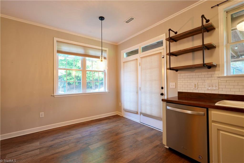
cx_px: 122
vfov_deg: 73.7
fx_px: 108
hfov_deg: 96.8
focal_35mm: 16
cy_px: 82
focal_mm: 16
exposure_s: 1/3
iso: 320
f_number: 8
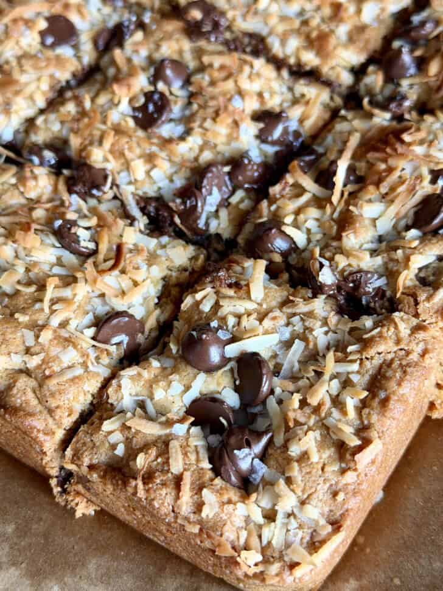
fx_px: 819
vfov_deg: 39.7
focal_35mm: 48
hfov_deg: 30.3
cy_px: 296
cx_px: 222
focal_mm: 6.8
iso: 250
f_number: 1.8
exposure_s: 1/60
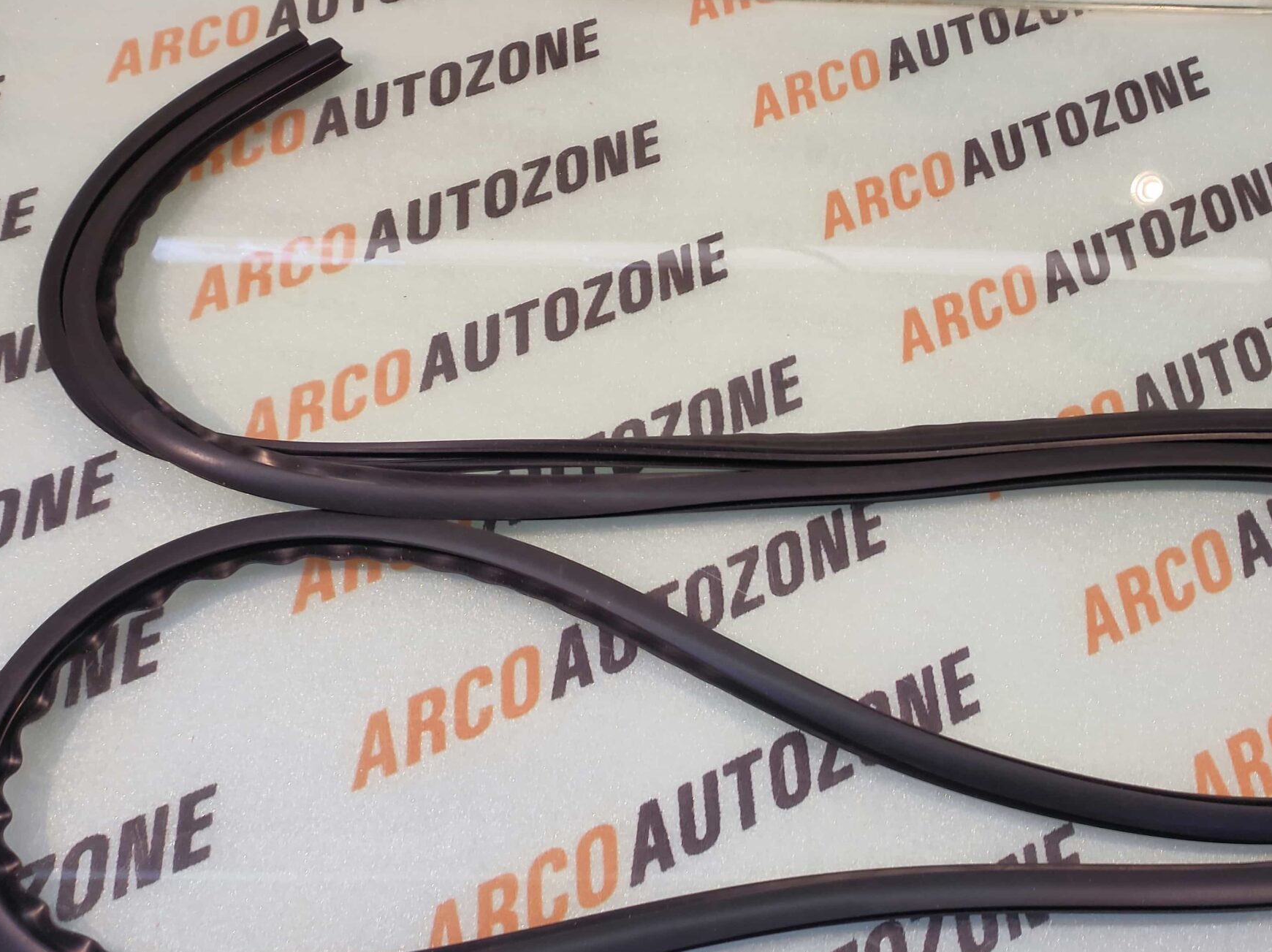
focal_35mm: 25
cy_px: 430
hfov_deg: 68.6
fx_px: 918
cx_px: 779
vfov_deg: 54.7
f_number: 1.79
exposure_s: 1/33
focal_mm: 4.74
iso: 148
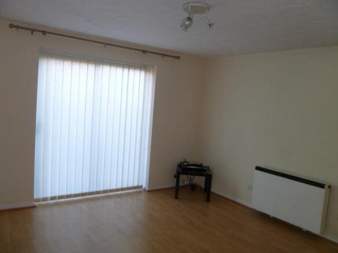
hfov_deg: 63.5
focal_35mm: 28
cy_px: 126
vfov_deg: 49.7
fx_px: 273
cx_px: 169
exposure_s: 1/30
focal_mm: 5
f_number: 3.3
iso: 200
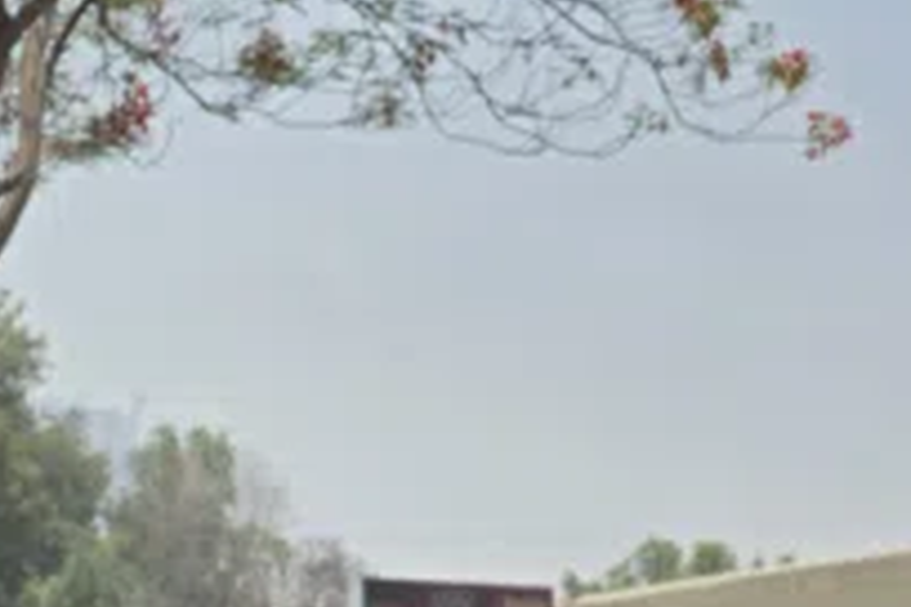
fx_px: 5693
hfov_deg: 8.9
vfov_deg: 6.0
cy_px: 951
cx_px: -406
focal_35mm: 225
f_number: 2.4
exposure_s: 1/648
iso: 25
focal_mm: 7
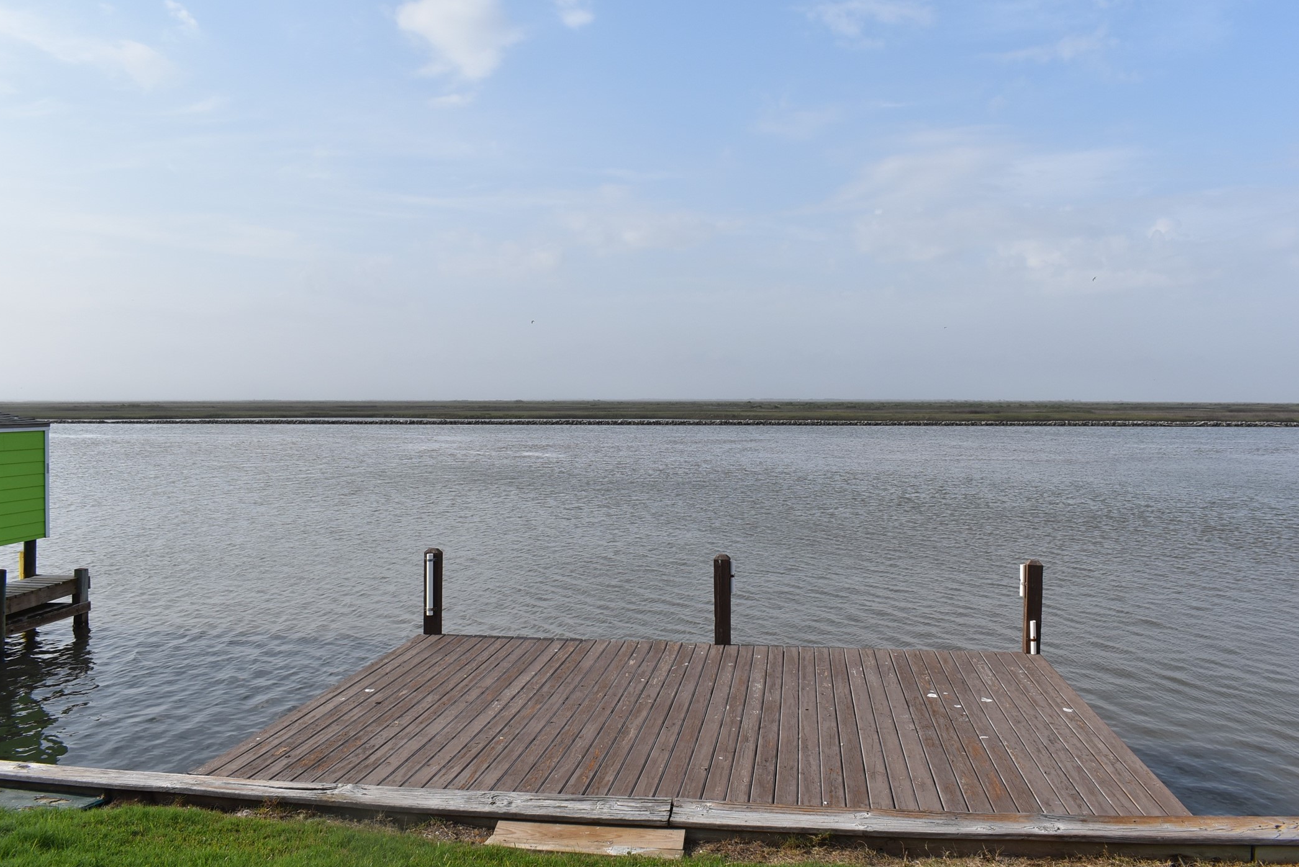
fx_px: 1011
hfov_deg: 65.4
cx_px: 644
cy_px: 429
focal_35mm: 28
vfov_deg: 46.4
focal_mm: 18
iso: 200
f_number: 10
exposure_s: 1/400
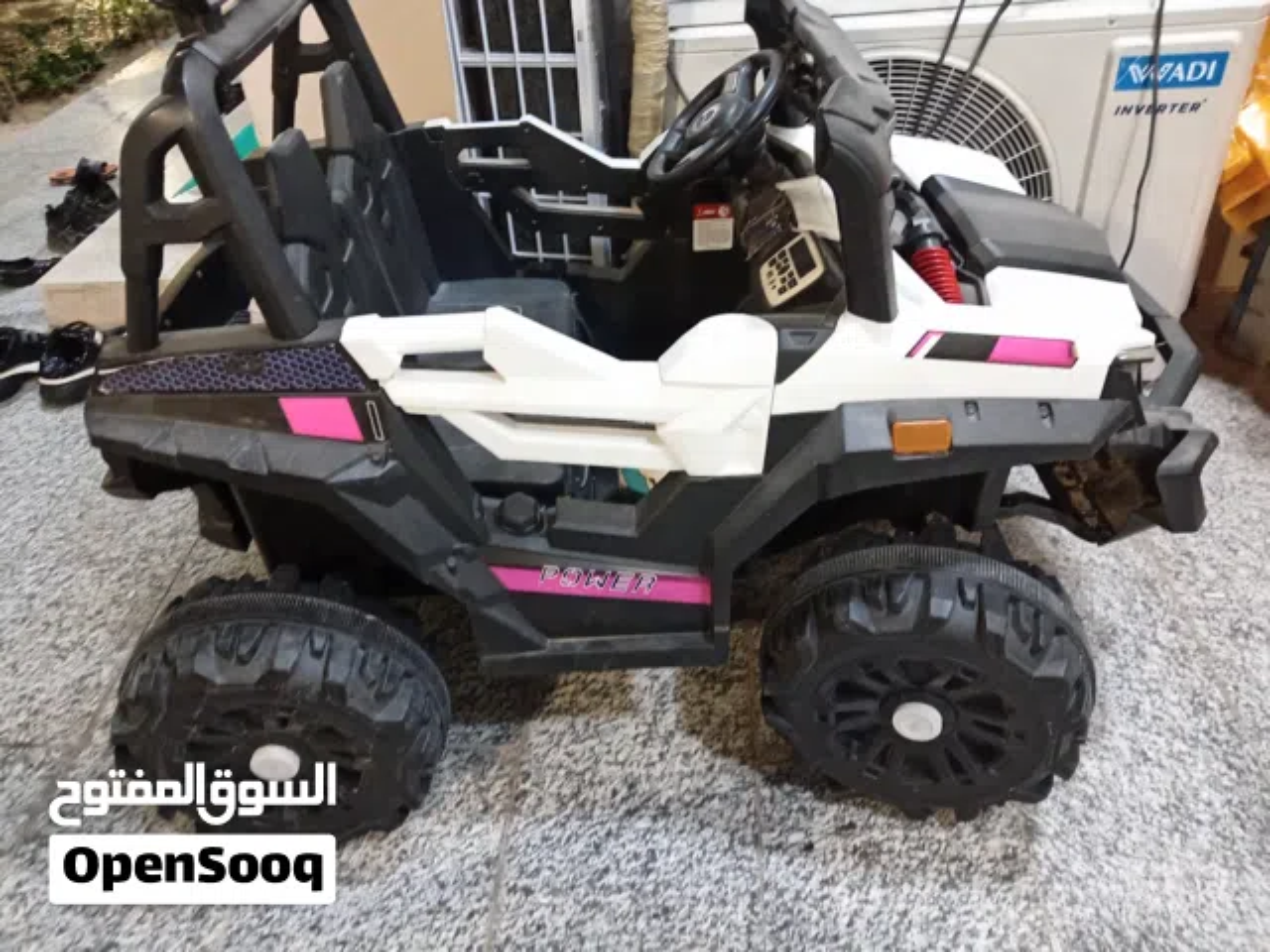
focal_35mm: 27
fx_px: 991
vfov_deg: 51.4
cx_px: 635
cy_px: 476
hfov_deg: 65.3
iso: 2309
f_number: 1.8
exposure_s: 1/16.7
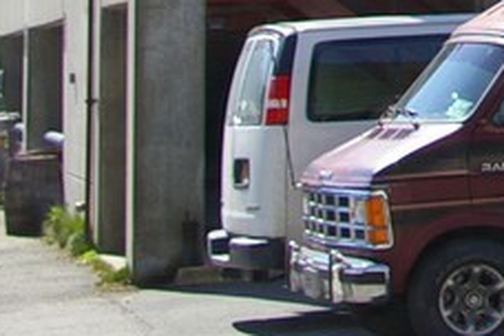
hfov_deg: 9.6
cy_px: -566
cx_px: 1047
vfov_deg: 6.5
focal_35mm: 199
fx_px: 2786
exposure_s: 1/180
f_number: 6.7
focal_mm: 24
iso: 200
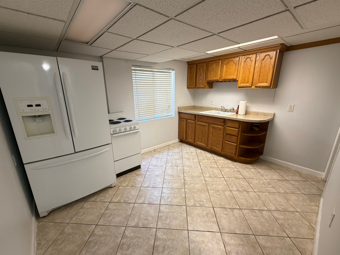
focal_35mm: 15
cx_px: 167
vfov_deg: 81.7
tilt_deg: -16.4
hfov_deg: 98.2
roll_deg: +0.8
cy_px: 132
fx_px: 147
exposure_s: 1/60
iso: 200
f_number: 2.2
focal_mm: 2.22
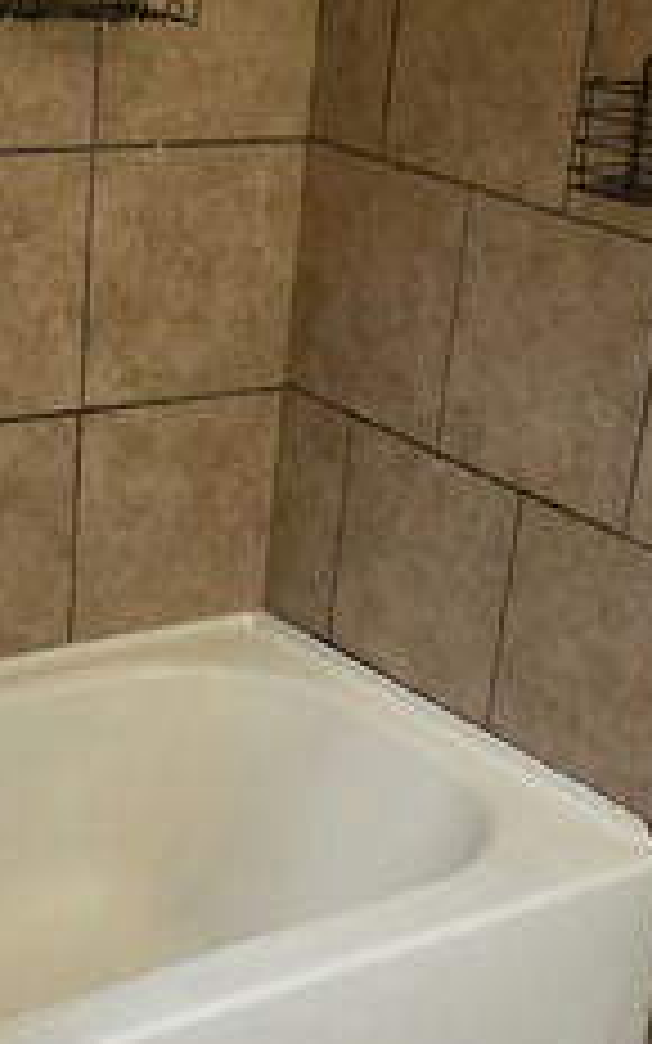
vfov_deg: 29.3
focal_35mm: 70
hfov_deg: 18.5
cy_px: 632
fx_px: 1990
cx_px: 171
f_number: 1.4
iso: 320
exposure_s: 1/52
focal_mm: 6.5
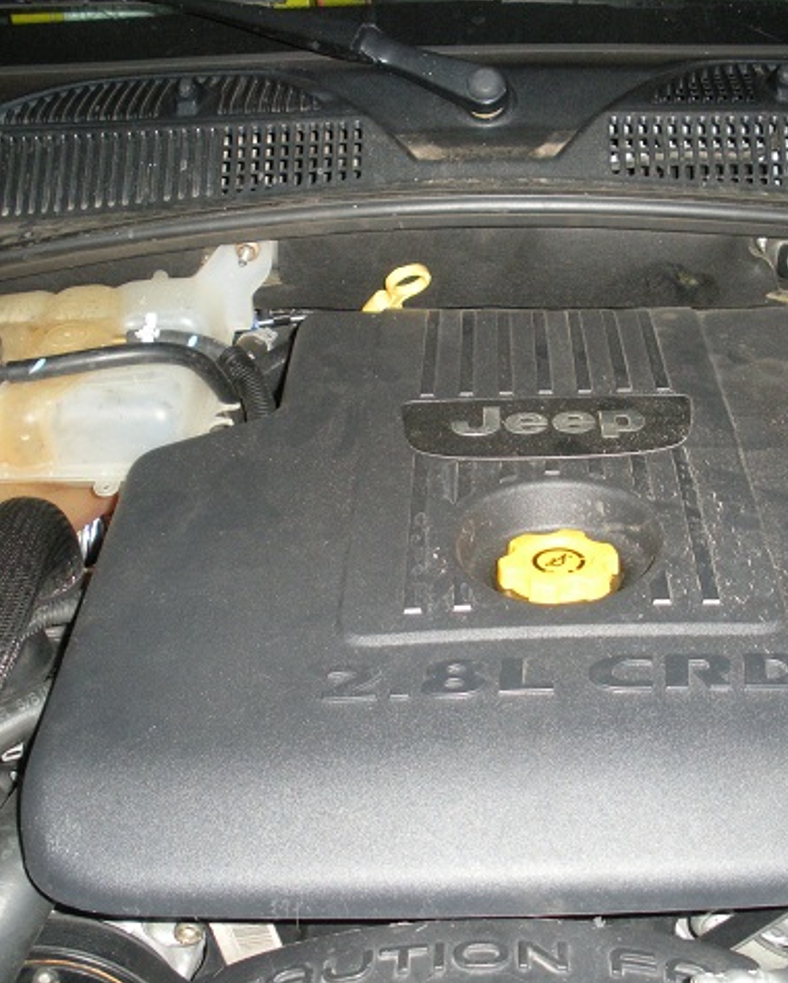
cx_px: 506
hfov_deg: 31.3
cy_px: 498
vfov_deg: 38.7
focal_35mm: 48
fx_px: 1398
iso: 287
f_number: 3.5
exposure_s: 1/60
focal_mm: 6.3
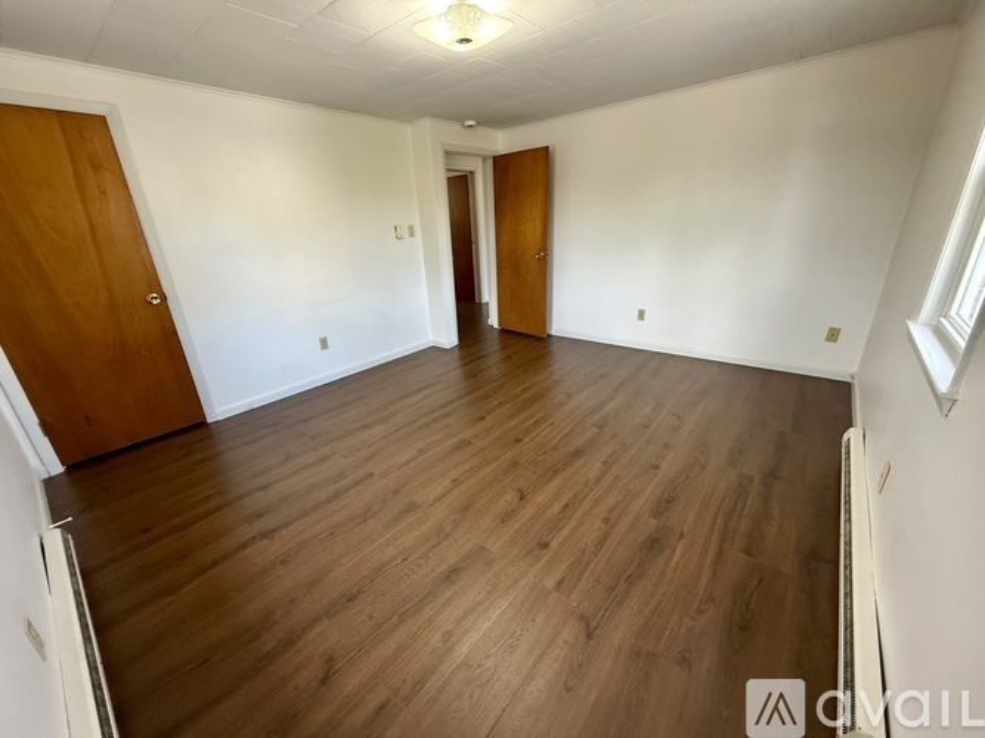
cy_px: 369
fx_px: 398
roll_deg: +2.5
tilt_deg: -20.4
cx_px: 492
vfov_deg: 85.7
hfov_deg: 102.1
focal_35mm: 14
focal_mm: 2.22
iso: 250
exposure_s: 1/120
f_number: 2.2
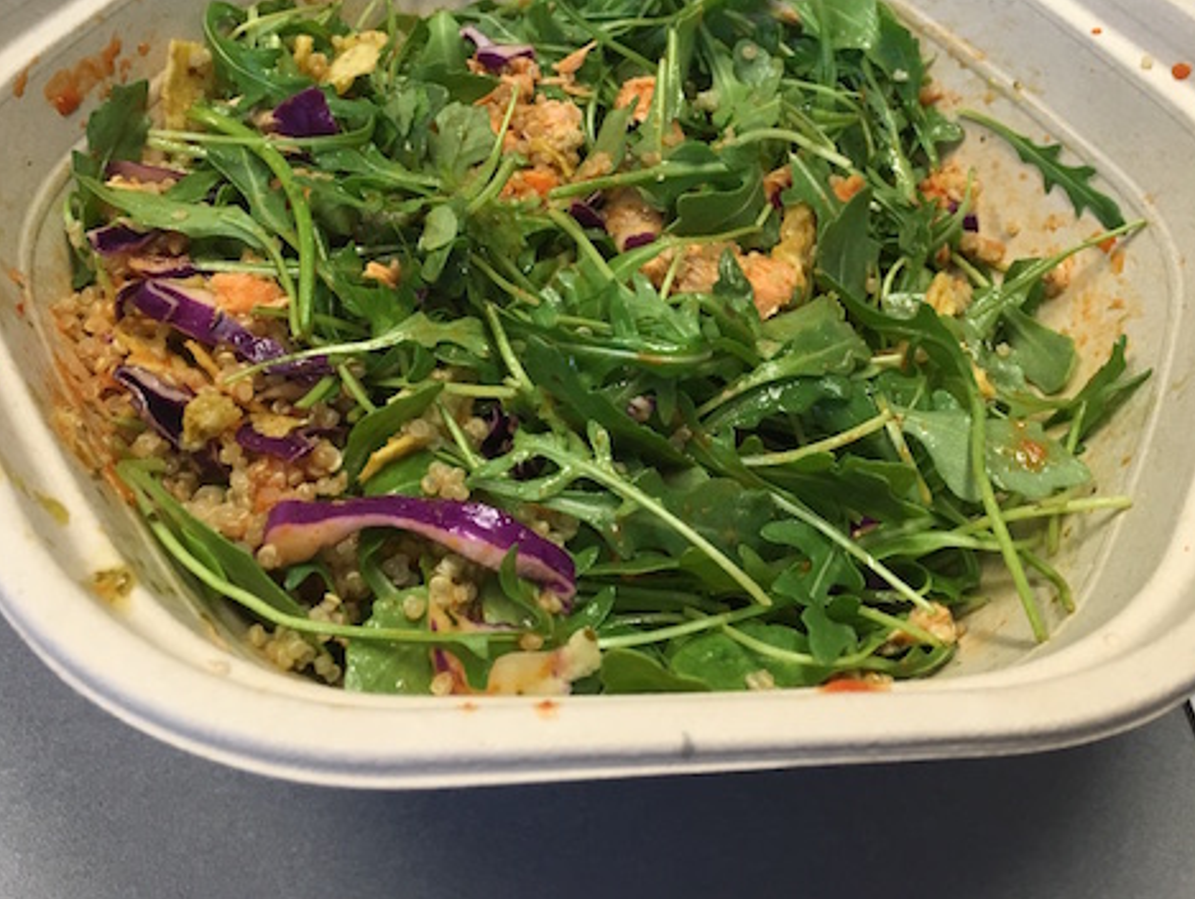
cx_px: 689
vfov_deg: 36.5
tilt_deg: -46.7
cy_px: 300
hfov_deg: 47.7
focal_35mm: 39
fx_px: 1348
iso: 40
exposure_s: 1/30
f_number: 2.2
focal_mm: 4.15
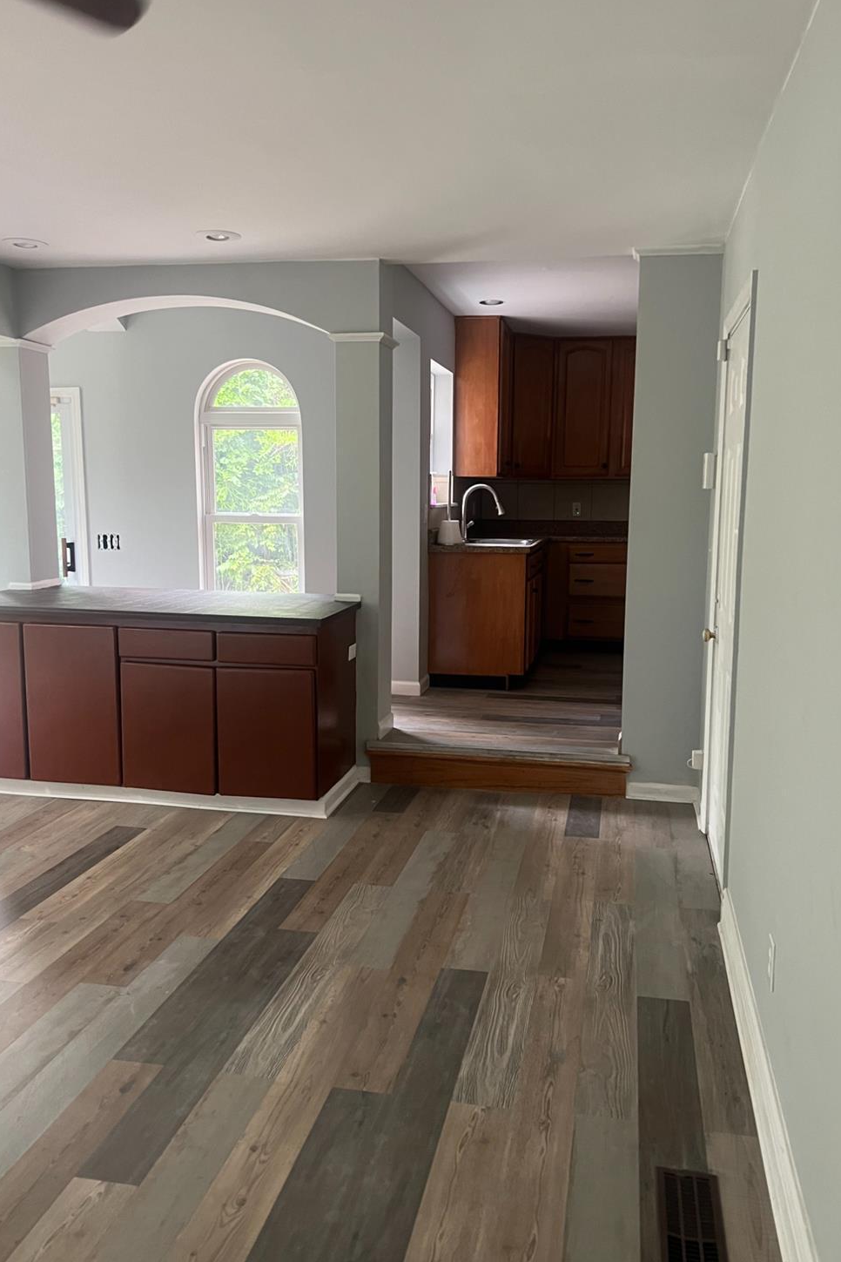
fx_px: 981
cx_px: 443
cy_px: 634
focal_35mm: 28
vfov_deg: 65.5
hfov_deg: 46.4
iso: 250
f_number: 1.5
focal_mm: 5.7
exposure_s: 1/60
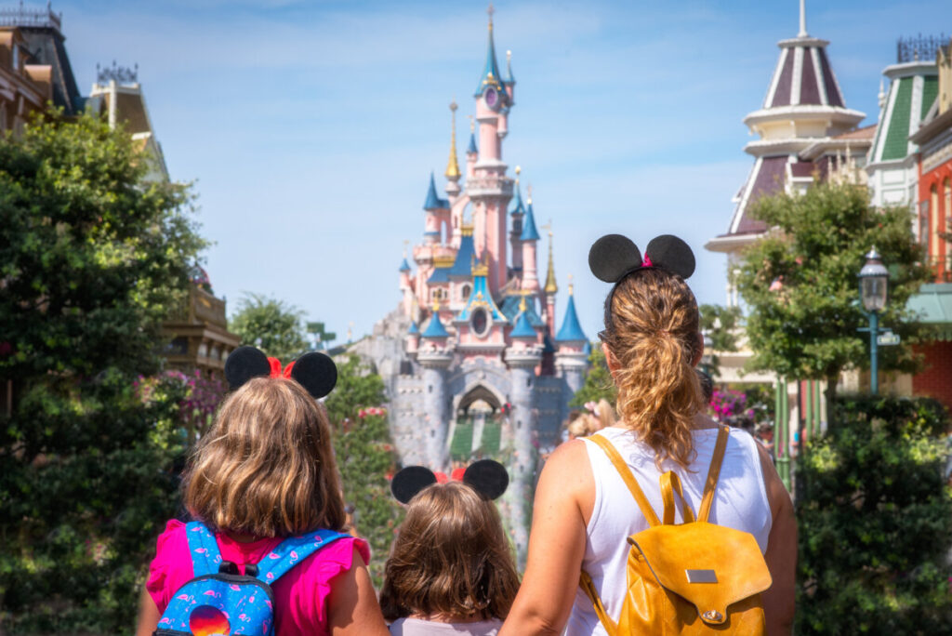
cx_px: 476
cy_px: 318
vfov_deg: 16.1
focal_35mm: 85
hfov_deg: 23.9
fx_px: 2249
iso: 100
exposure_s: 1/320
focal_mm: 85
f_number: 11
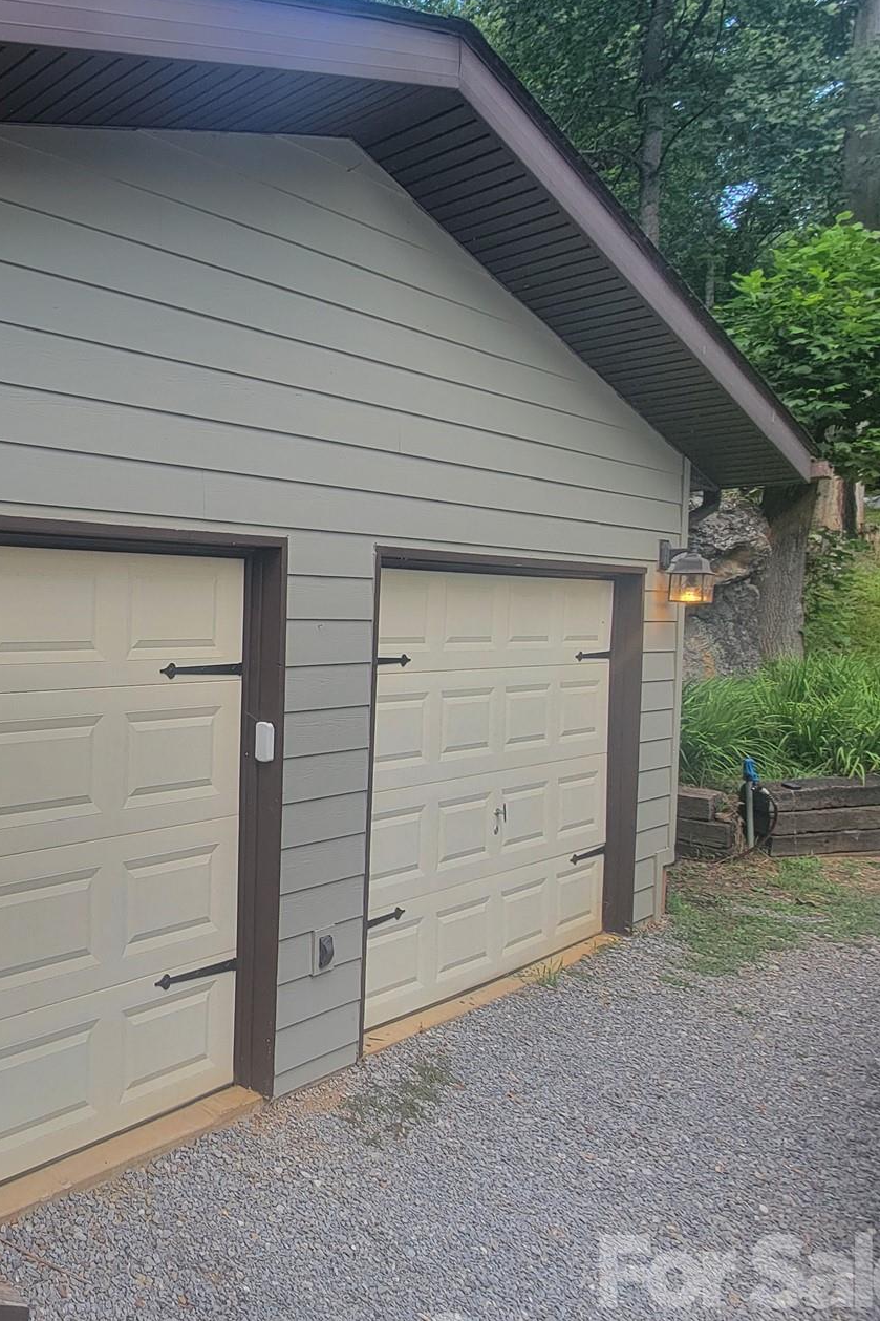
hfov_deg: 41.8
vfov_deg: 78.6
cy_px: 635
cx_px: -141
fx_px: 807
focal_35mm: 22
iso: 64
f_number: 2.2
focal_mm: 2.2
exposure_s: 1/120
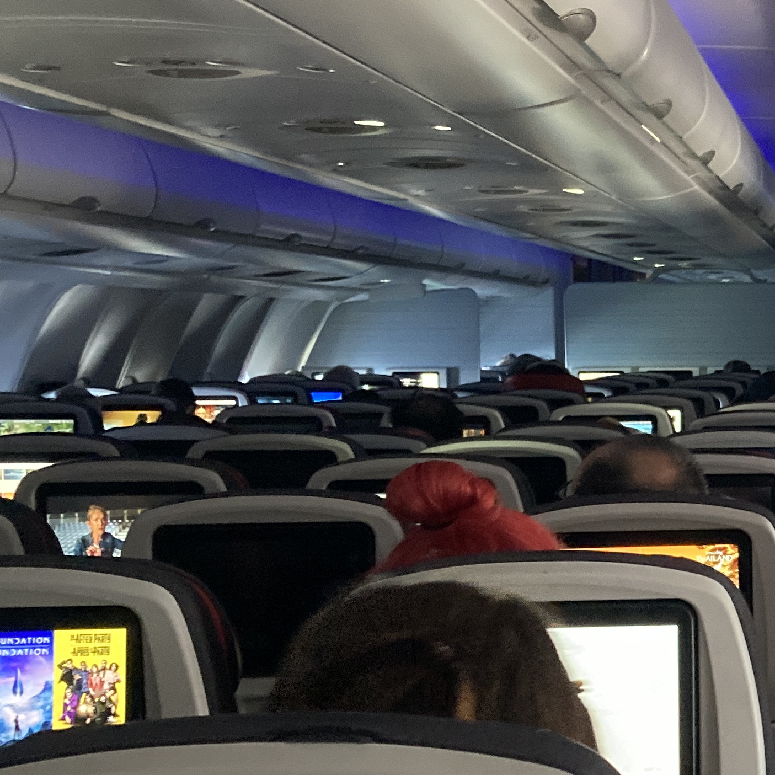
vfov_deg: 24.3
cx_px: 942
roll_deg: +0.7
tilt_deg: +0.4
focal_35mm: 71
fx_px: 1798
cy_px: 449
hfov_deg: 22.3
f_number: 1.8
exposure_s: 1/30
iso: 500
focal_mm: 3.99
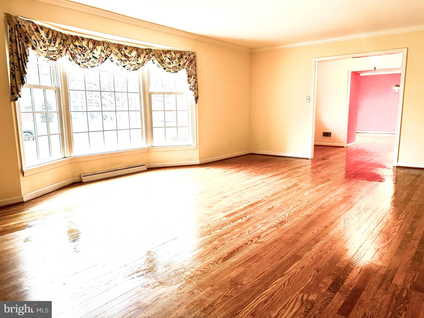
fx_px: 318
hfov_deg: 67.3
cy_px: 159
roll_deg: +0.8
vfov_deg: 53.1
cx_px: 212
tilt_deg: -9.2
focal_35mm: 26
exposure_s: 1/60
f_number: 1.5
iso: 100
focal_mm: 5.7
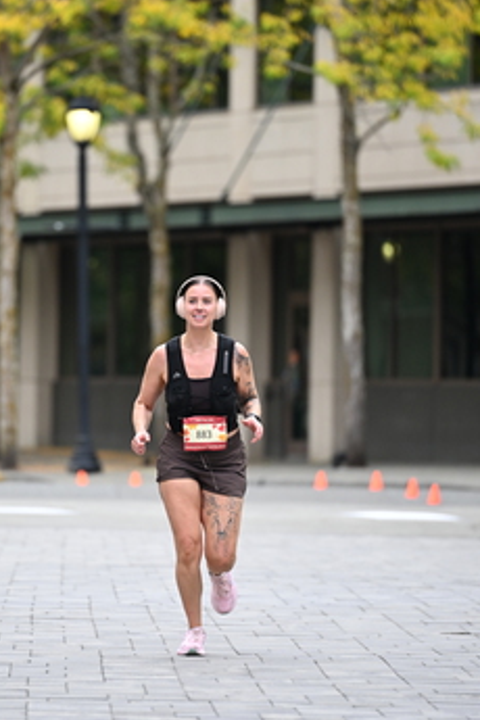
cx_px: 164
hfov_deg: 4.3
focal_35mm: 319
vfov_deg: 6.5
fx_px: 6380
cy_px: 311
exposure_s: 1/2000
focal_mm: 200
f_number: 2.8
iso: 640
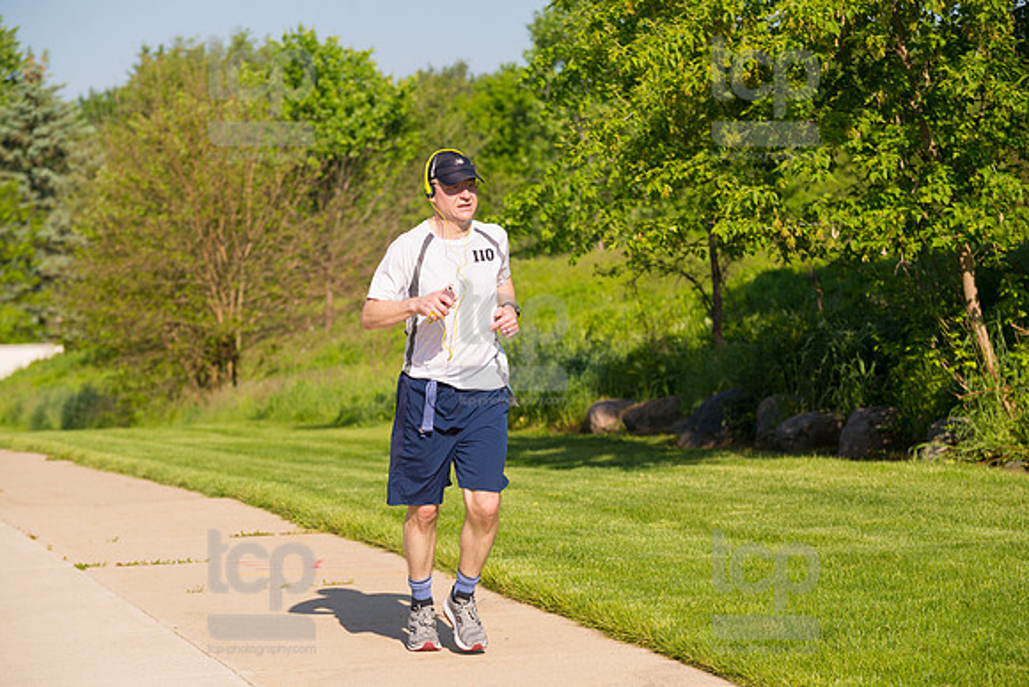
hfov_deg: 17.1
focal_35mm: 120
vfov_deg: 11.4
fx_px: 3431
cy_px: 344
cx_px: 514
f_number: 5.6
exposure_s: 1/2000
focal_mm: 120
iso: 400
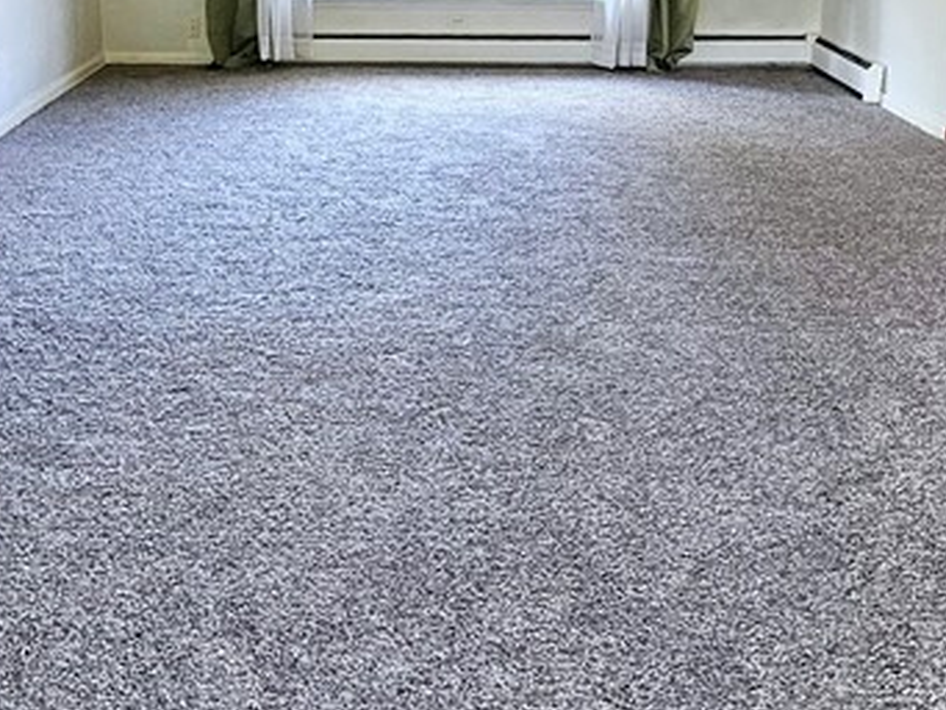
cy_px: 60
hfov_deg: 47.7
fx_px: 1066
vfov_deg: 34.6
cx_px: 401
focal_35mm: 39
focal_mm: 1.74
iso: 100
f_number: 2.2
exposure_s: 1/60.2
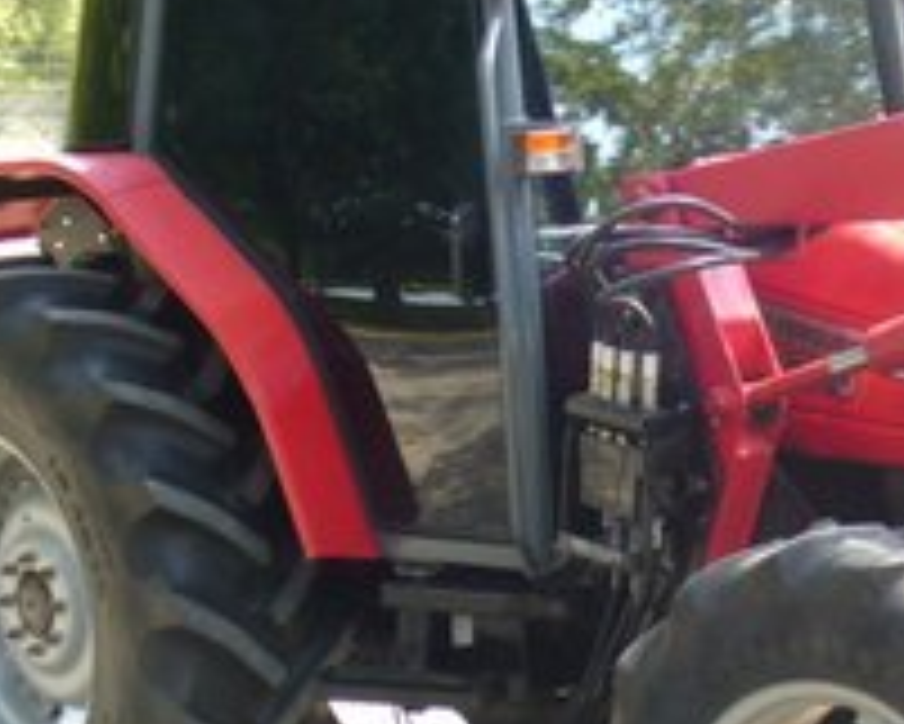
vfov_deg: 15.7
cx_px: 688
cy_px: 504
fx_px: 2623
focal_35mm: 98
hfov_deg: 19.4
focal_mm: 7
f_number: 2.9
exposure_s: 1/50
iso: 80
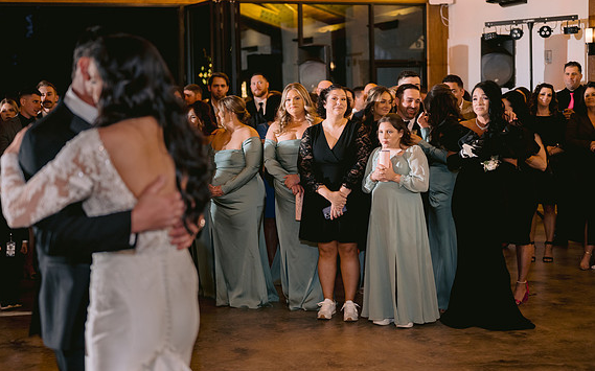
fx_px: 891
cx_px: 275
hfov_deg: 36.9
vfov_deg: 23.5
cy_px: 175
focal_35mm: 55
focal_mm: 50
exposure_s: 1/125
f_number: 2
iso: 800
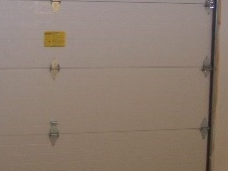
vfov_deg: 14.0
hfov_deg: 18.5
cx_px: 101
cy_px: 79
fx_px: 699
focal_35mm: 106
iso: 100
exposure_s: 1/30
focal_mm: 7.8
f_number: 2.8
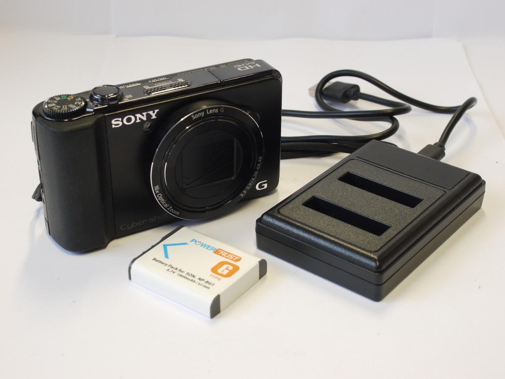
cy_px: 190
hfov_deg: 32.2
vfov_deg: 24.4
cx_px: 252
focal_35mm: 60
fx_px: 875
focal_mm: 30
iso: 400
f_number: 8
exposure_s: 1/20
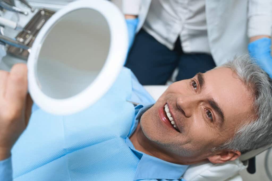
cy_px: 90
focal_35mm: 47
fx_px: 355
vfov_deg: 28.7
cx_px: 136
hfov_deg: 41.9
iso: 200
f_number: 2.8
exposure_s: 1/125
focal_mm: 47
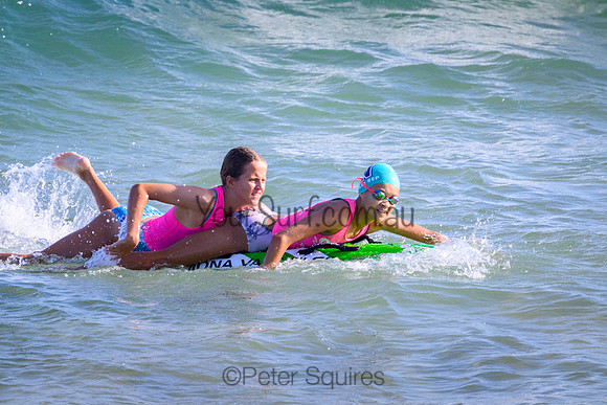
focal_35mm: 800
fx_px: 13491
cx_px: 304
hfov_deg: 2.6
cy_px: 202
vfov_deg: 1.7
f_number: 11
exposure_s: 1/2000
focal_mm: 800
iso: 2200
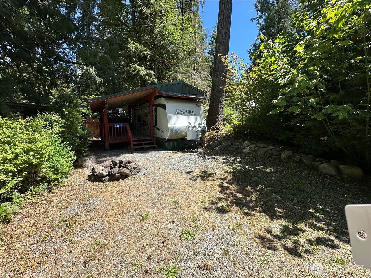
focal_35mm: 14
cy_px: 139
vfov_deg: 85.7
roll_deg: -0.3
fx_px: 150
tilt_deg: -5.6
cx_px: 186
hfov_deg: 102.1
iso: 40
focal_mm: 2.22
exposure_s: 1/729
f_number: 2.2
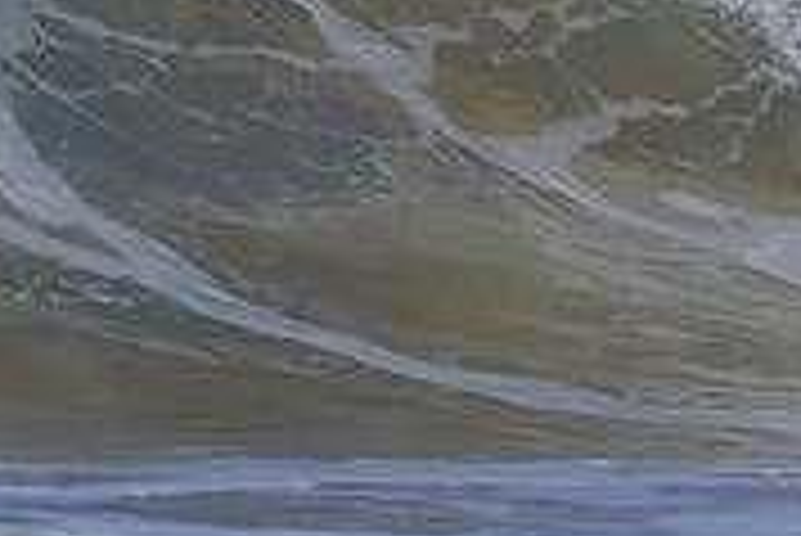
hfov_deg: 0.6
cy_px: -285
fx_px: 79762
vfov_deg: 0.4
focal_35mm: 3582
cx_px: 1081
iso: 250
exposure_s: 1/2000
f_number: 6.3
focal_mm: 800
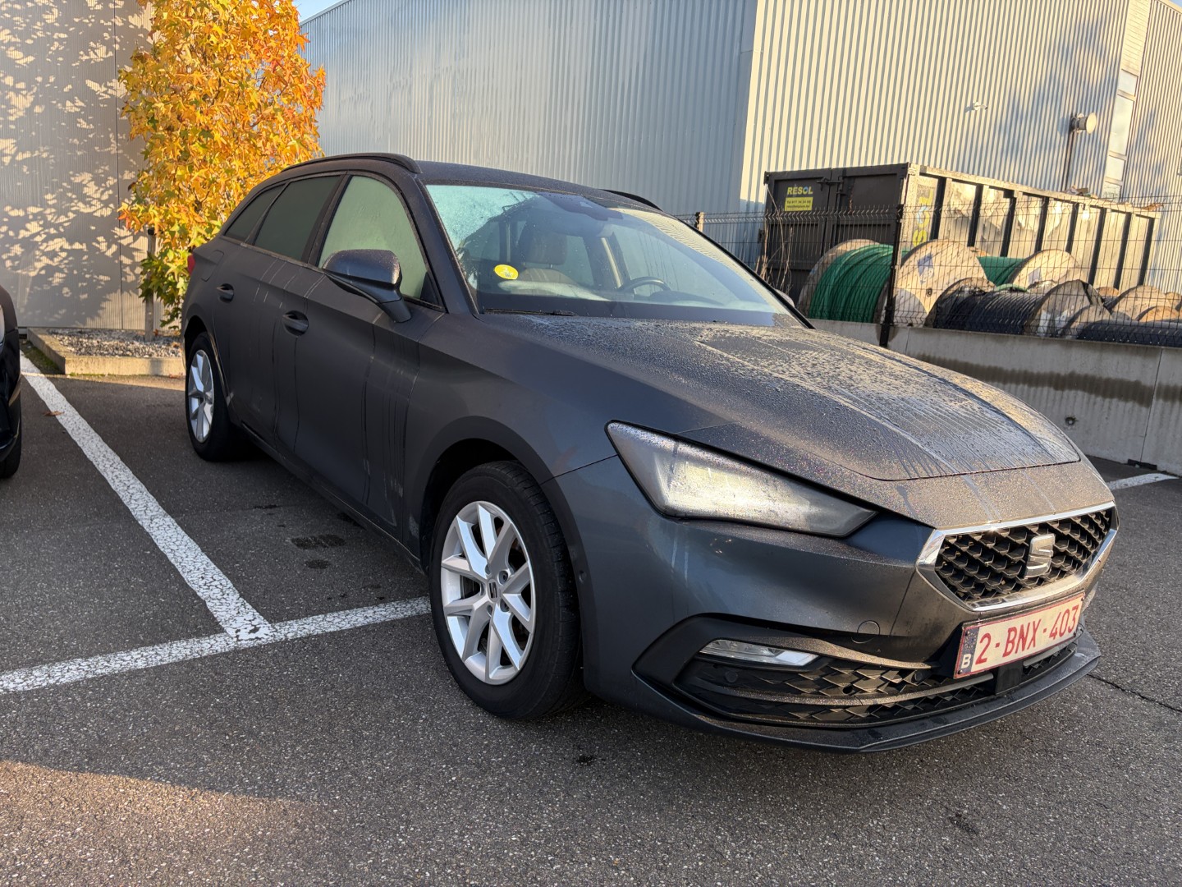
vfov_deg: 53.1
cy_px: 444
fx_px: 888
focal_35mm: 26
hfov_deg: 67.3
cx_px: 591
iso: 64
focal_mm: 5.96
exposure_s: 1/365
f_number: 1.6
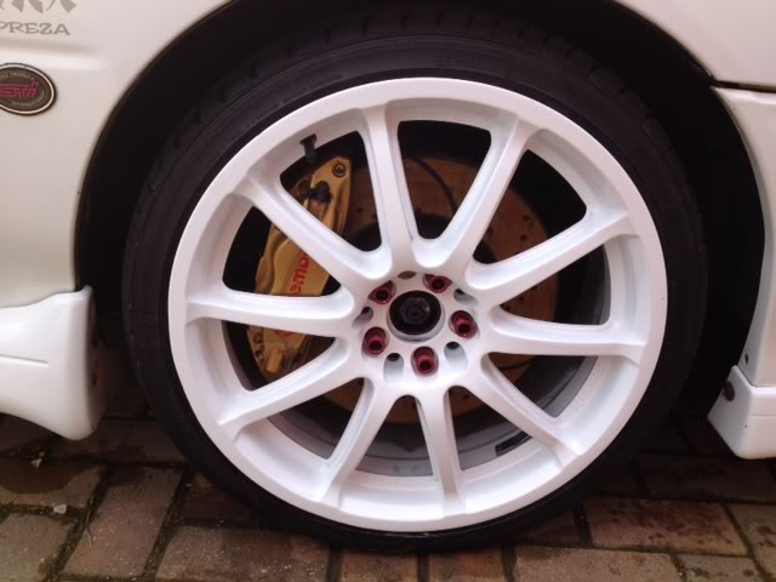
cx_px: 388
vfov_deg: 40.7
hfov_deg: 52.6
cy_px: 291
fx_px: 785
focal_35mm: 35
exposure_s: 1/480
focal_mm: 4.3
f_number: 2.4
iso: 64
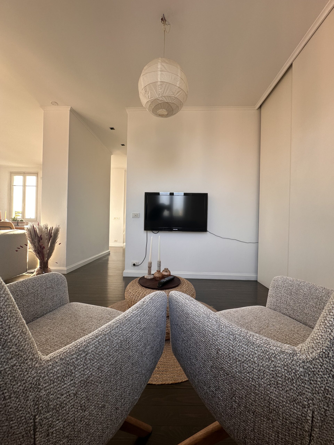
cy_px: 222
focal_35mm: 14
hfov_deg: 85.7
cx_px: 167
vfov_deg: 102.1
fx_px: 180
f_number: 2.2
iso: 64
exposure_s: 1/99
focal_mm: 2.22
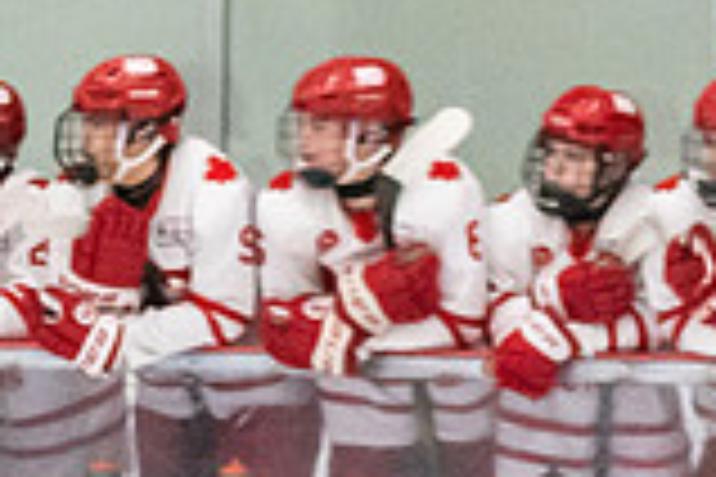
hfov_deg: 3.2
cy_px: 736
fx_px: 12668
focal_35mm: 637
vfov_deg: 2.2
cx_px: -626
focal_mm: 82
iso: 4000
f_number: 2.8
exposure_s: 1/800
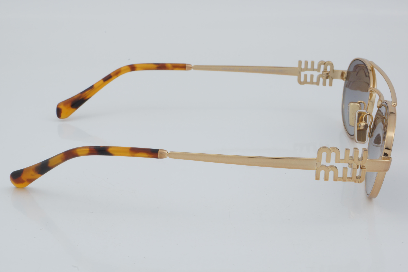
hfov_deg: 27.0
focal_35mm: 75
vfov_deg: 18.2
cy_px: 136
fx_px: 850
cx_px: 204
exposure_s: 1/4
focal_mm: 50
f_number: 32
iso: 100
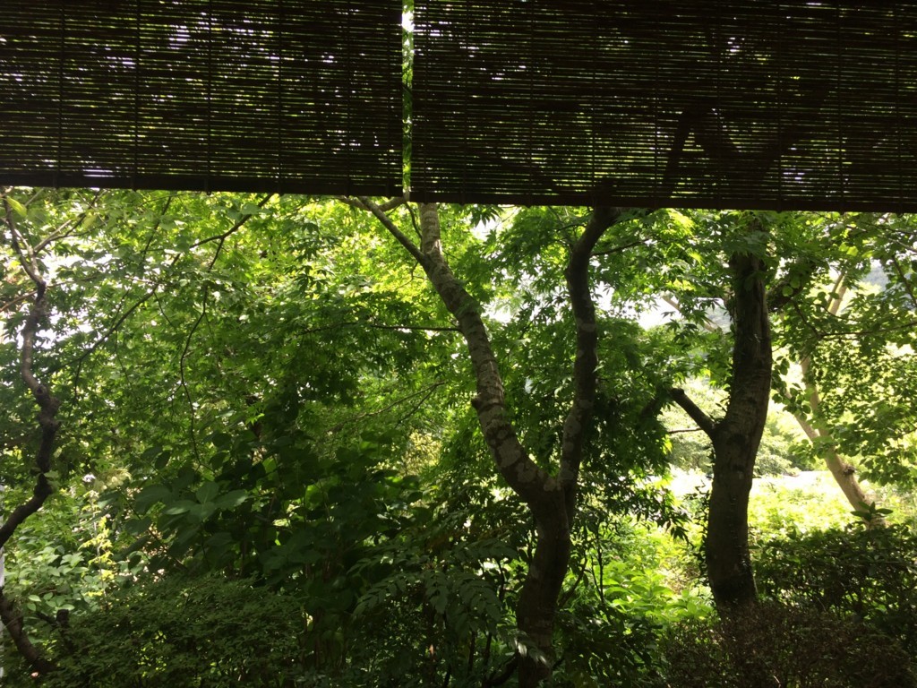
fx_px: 768
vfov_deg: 48.2
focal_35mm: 29
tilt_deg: +0.4
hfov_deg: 61.7
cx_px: 458
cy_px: 344
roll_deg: -0.3
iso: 40
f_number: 2.2
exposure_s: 1/120
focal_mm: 4.15
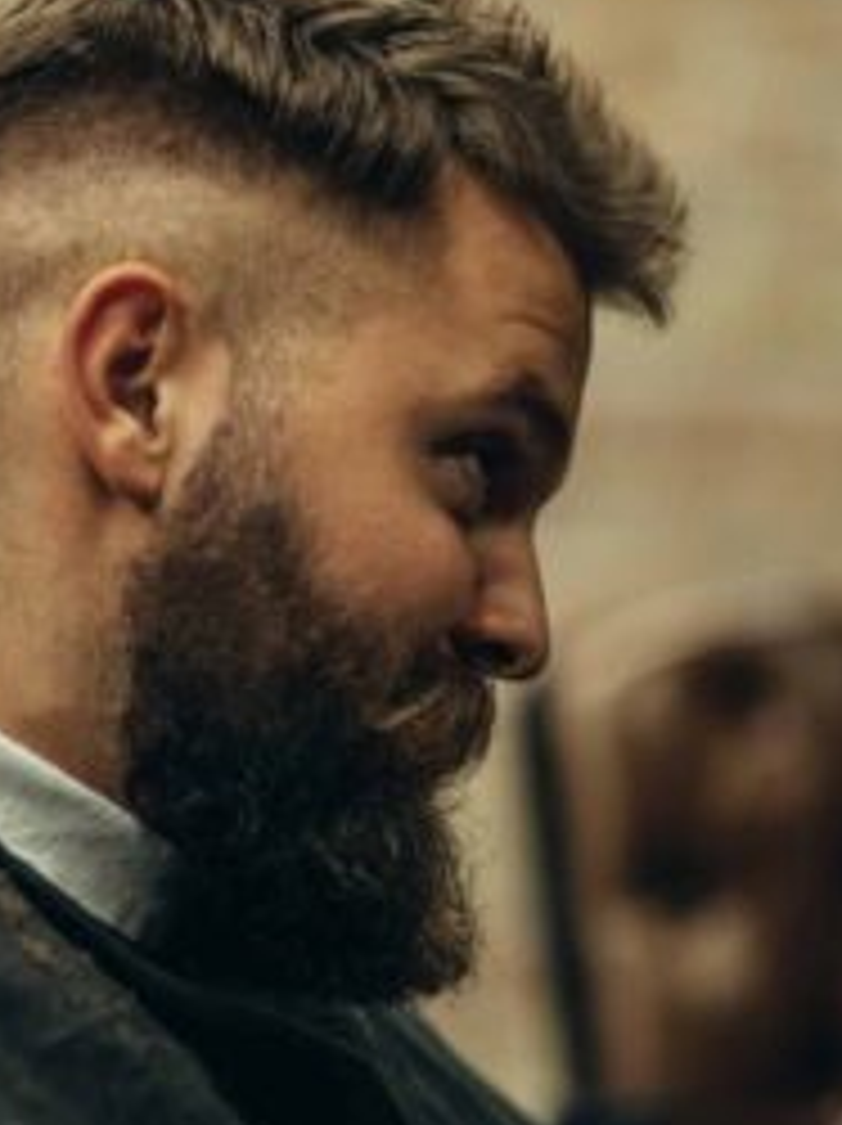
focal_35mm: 170
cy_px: 567
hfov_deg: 8.7
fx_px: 5523
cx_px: 41
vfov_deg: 11.6
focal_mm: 85
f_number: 1.8
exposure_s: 1/200
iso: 400
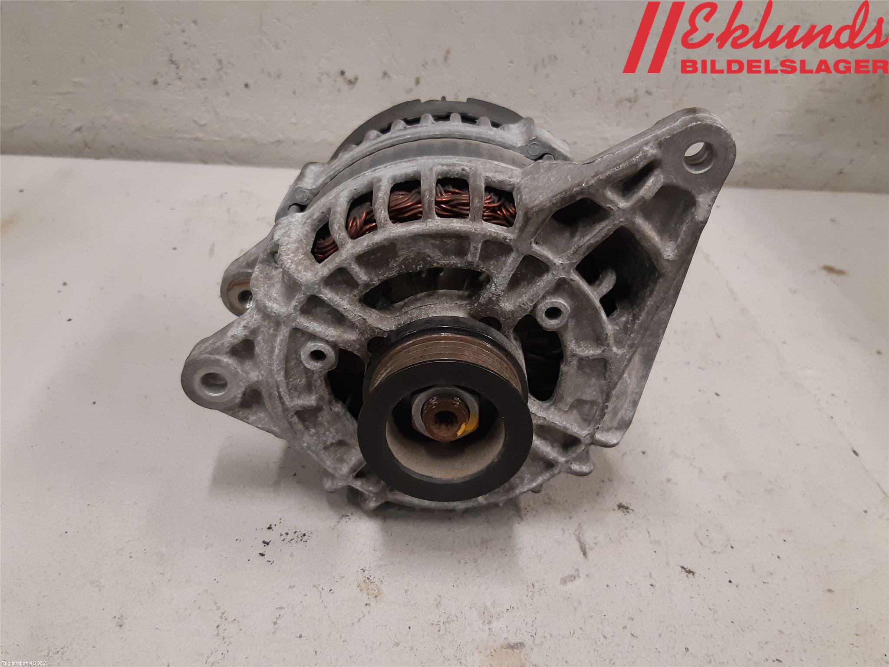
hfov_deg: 67.3
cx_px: 444
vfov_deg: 53.1
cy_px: 334
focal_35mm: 26
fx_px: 668
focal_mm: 3.93
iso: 160
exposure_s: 1/50
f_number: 1.7
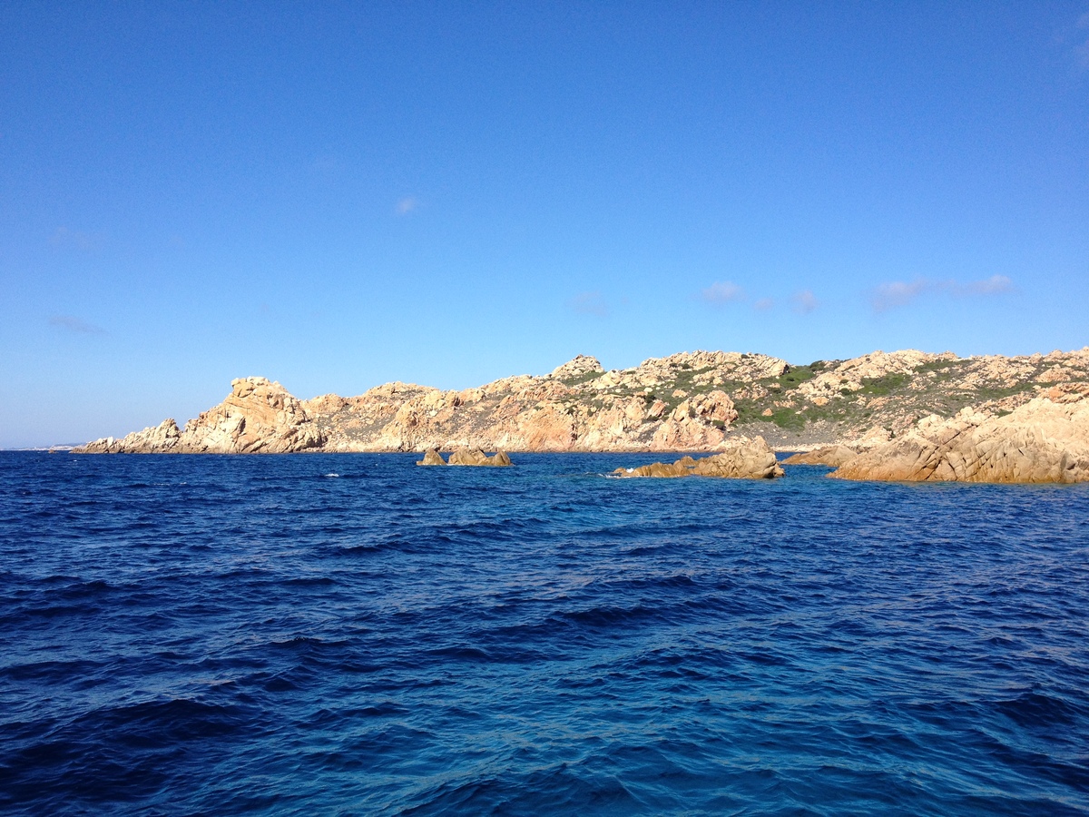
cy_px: 408
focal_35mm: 35
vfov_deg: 40.7
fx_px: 1101
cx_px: 544
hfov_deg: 52.6
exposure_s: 1/1623
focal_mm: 4.28
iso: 64
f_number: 2.4
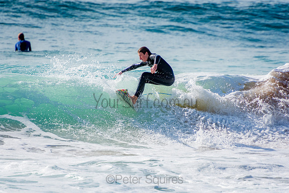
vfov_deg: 2.3
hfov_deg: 3.4
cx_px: 144
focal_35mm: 600
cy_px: 96
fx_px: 4818
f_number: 5.6
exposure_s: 1/2000
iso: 220
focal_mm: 400
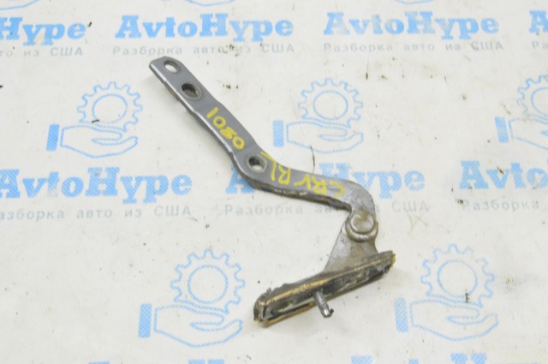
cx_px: 274
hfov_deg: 43.7
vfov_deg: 29.8
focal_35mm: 45
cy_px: 182
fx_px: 684
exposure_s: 1/15
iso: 6400
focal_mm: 30
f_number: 20
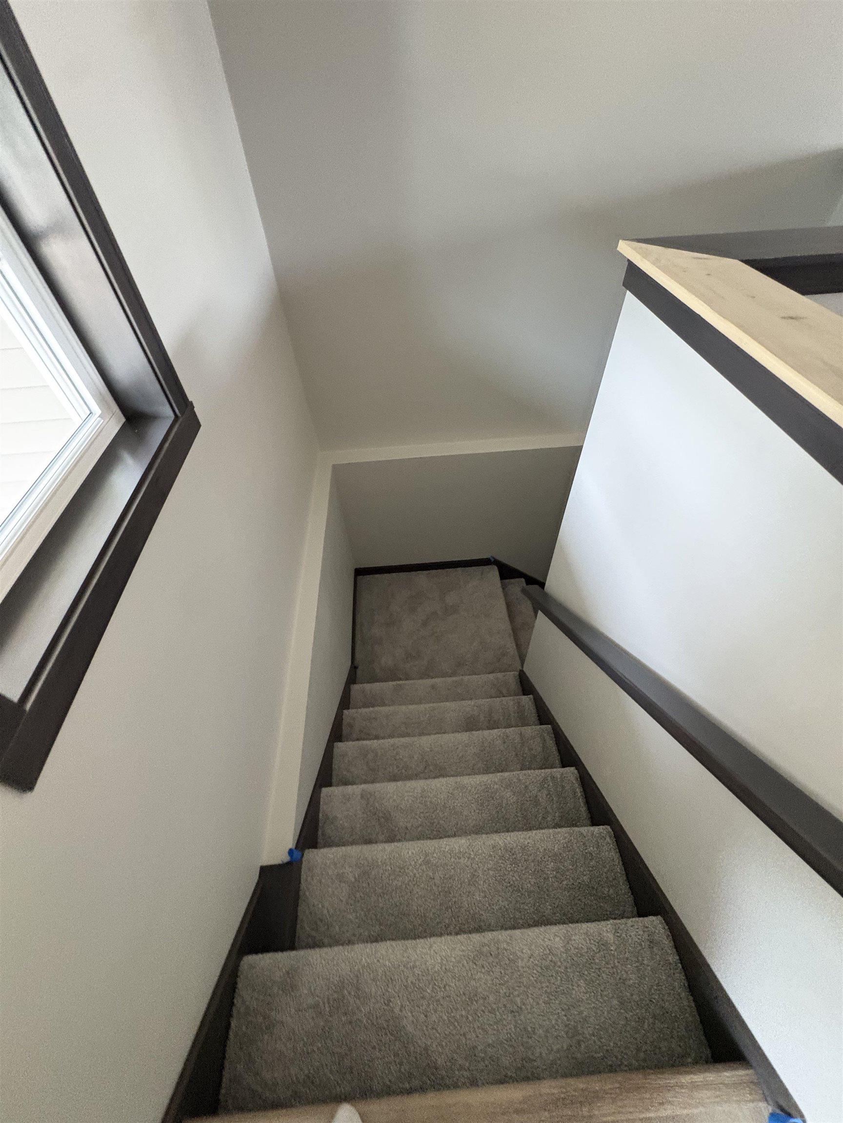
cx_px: 422
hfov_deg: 85.7
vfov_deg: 102.1
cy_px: 562
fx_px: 455
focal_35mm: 14
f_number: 2.2
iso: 640
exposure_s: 1/60
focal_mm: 2.22
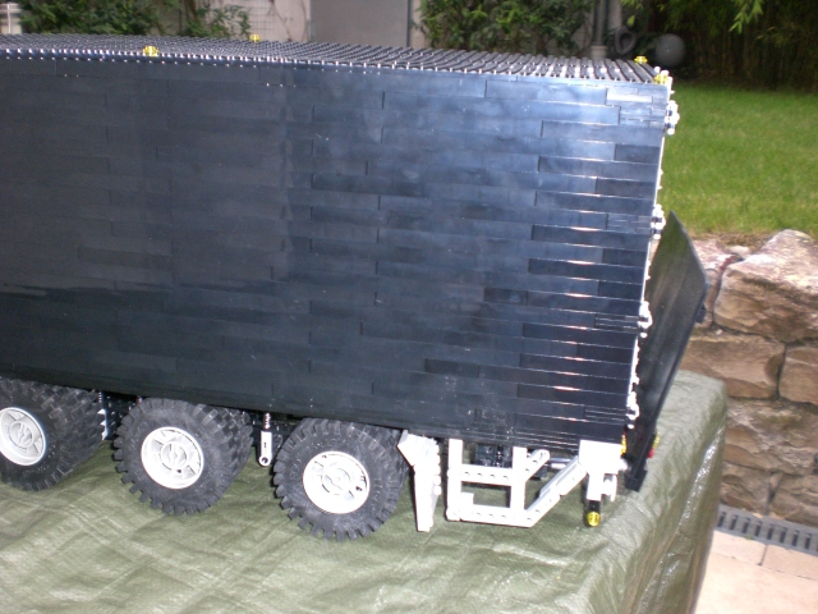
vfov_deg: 37.7
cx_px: 409
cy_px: 307
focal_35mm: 38
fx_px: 898
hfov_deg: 49.0
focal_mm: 6.3
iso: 200
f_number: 3.1
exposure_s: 1/60
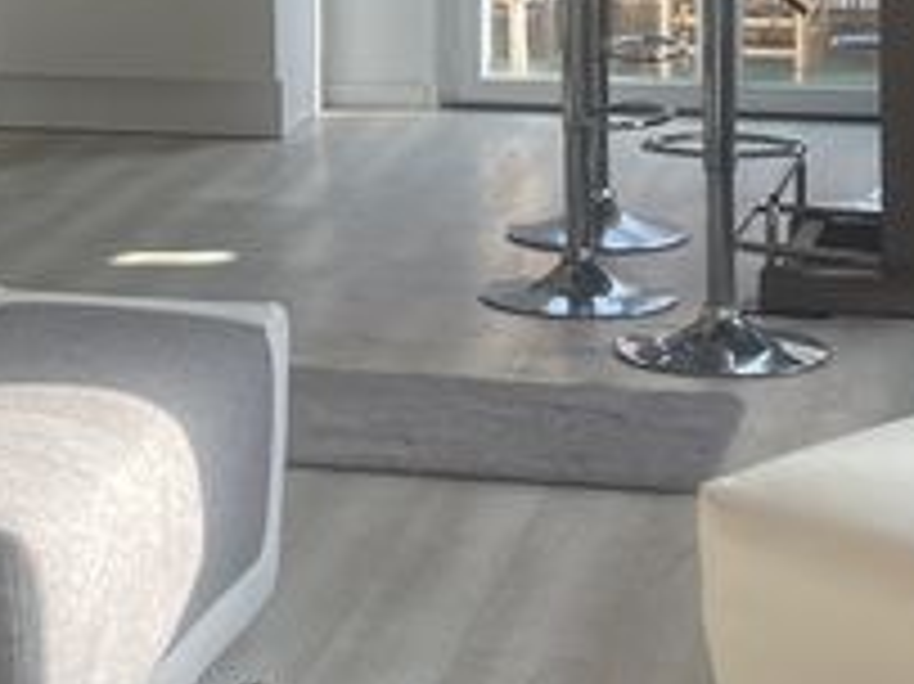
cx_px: 63
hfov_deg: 15.2
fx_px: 3378
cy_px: -99
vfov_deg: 11.4
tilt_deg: -6.1
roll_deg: +1.6
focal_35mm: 128
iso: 40
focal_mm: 4.2
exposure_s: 1/121
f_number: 1.6
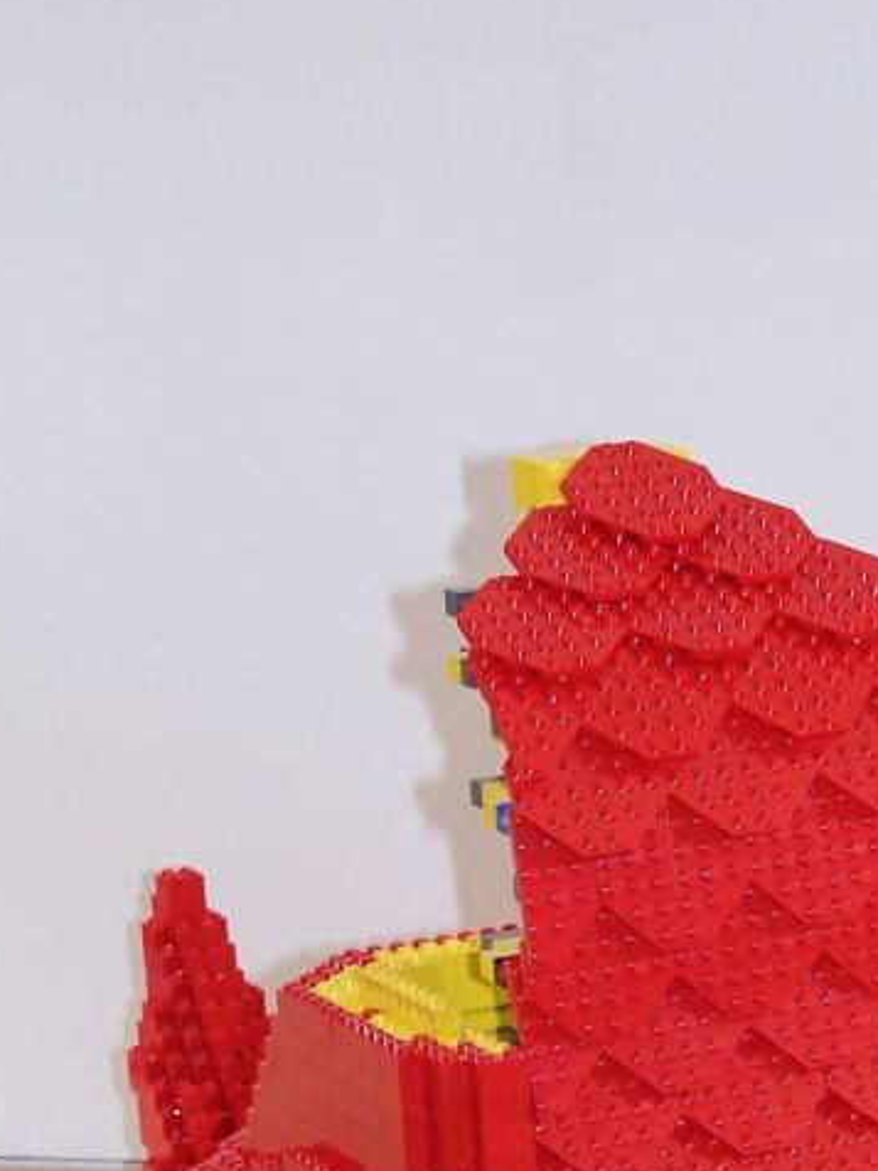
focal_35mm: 127
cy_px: 1085
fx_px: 4295
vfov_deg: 15.3
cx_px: 910
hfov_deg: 11.5
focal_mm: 9.8
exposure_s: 1/2
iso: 80
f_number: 3.1
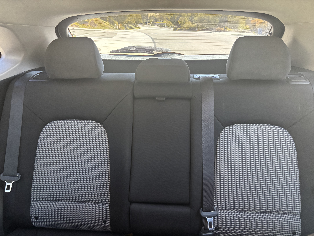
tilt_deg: -23.5
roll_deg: -2.0
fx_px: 236
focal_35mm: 26
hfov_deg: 67.3
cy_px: 118
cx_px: 157
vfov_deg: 53.1
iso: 400
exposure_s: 1/60
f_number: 1.6
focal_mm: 5.96
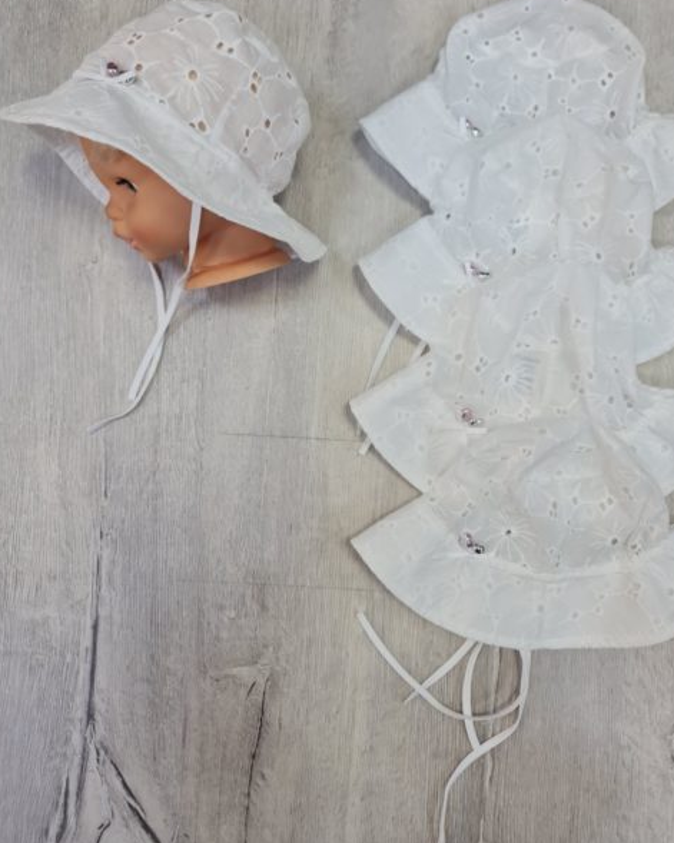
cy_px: 376
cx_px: 338
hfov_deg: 50.0
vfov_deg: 60.3
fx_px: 723
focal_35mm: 29
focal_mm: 7
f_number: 1.8
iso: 100
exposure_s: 1/100
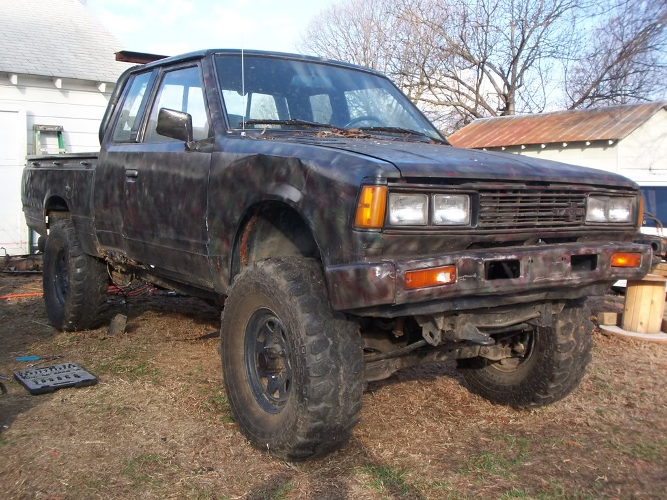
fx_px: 751
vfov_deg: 36.8
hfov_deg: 47.9
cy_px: 250
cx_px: 334
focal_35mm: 39
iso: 64
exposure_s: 1/160
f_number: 3.9
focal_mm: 6.4
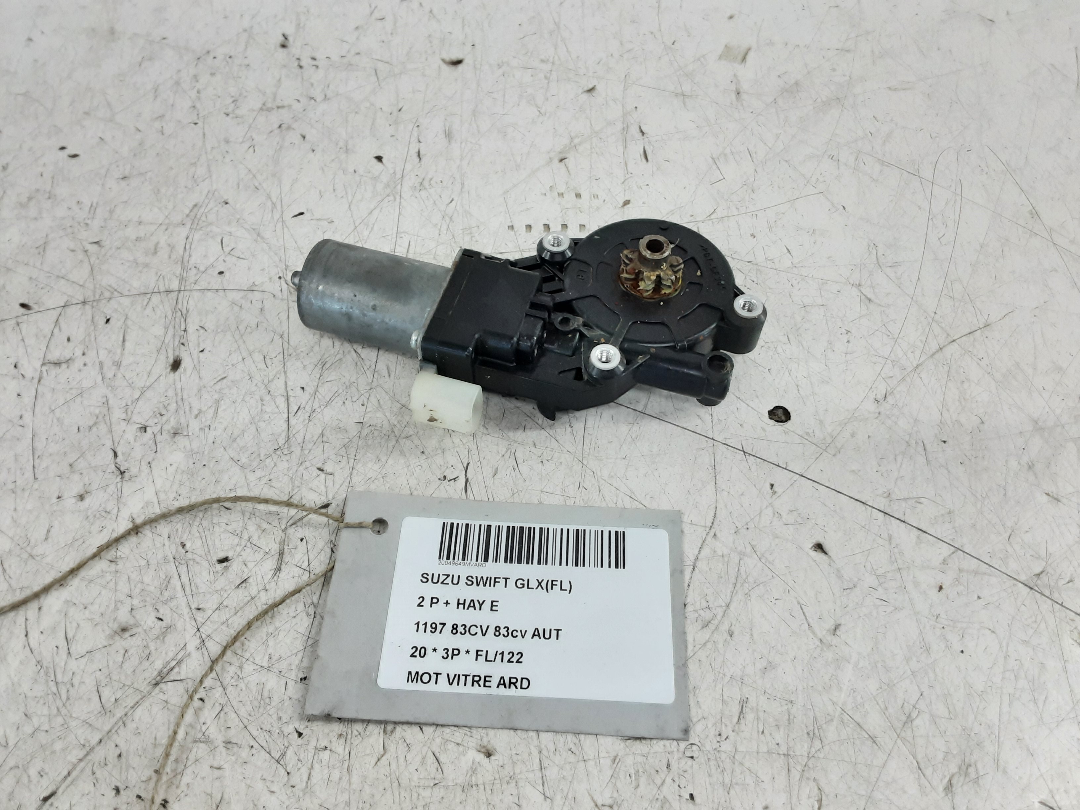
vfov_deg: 51.4
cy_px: 405
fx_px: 842
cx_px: 540
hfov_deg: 65.3
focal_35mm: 27
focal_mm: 2.91
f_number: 1.9
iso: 125
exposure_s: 1/50
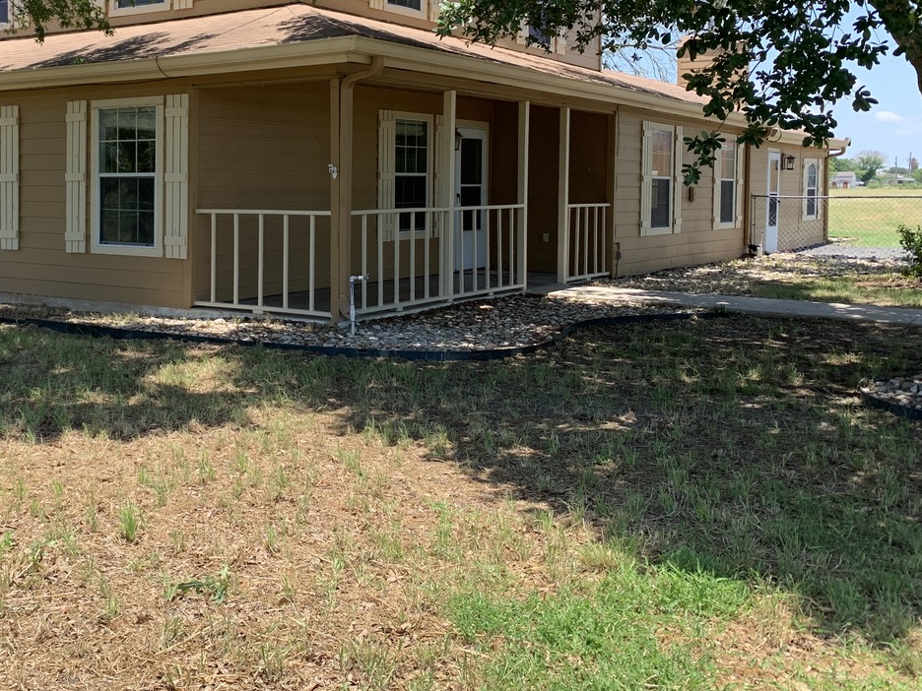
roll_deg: -0.9
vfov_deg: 35.6
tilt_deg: -4.0
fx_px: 1065
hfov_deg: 45.2
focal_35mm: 40
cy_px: 227
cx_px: 228
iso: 25
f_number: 1.8
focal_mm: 4.25
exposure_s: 1/727
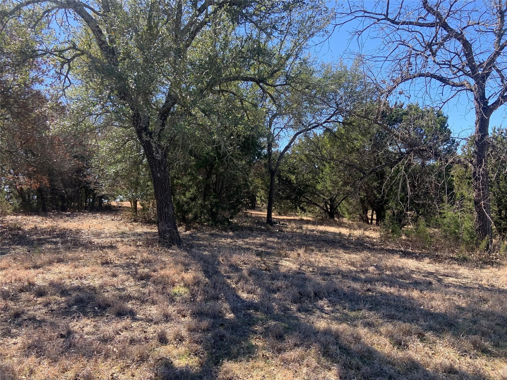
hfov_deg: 67.3
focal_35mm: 26
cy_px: 190
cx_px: 254
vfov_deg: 53.1
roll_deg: +3.6
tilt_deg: +1.9
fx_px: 381
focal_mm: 4.25
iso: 25
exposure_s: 1/546
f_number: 1.8
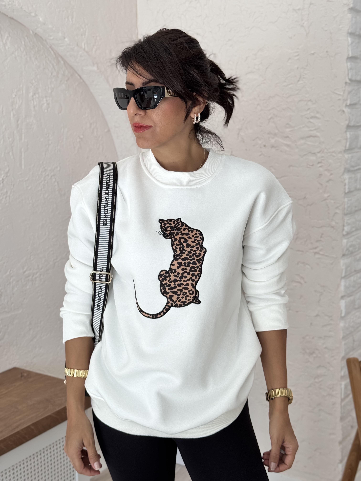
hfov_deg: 30.3
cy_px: 240
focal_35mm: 48
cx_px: 180
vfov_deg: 39.7
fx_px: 667
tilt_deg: -8.8
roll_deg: +1.0
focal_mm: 6.76
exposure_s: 1/349
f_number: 1.78
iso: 64
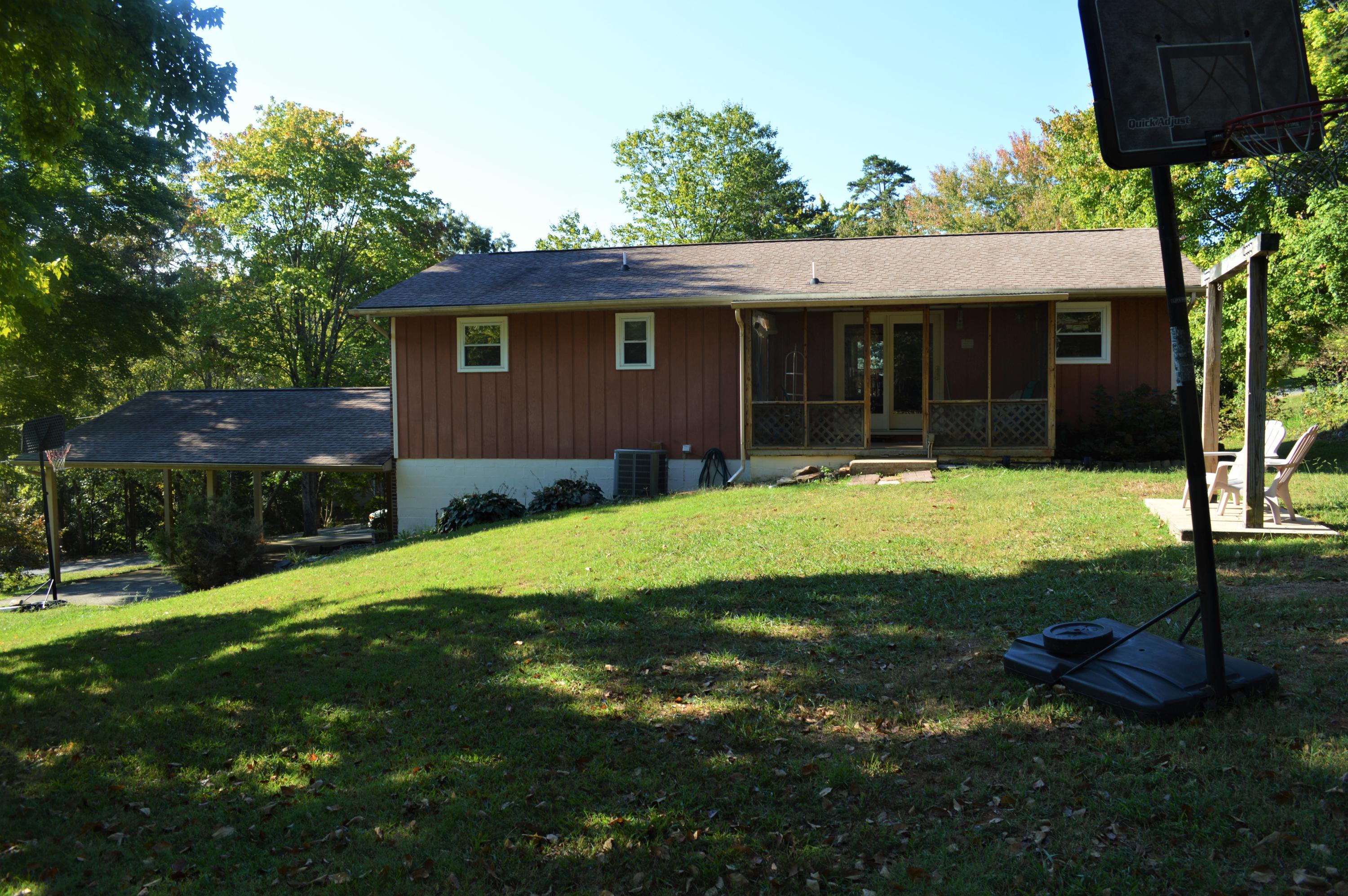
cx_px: 674
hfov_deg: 67.4
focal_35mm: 27
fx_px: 1010
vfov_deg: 47.8
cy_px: 448
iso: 100
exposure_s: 1/125
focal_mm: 18
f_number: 5.6
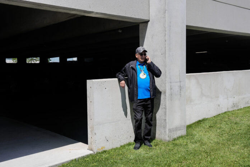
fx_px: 264
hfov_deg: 50.7
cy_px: 84
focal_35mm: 38
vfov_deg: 35.1
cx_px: 125
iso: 160
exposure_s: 1/640
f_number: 6.3
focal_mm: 38
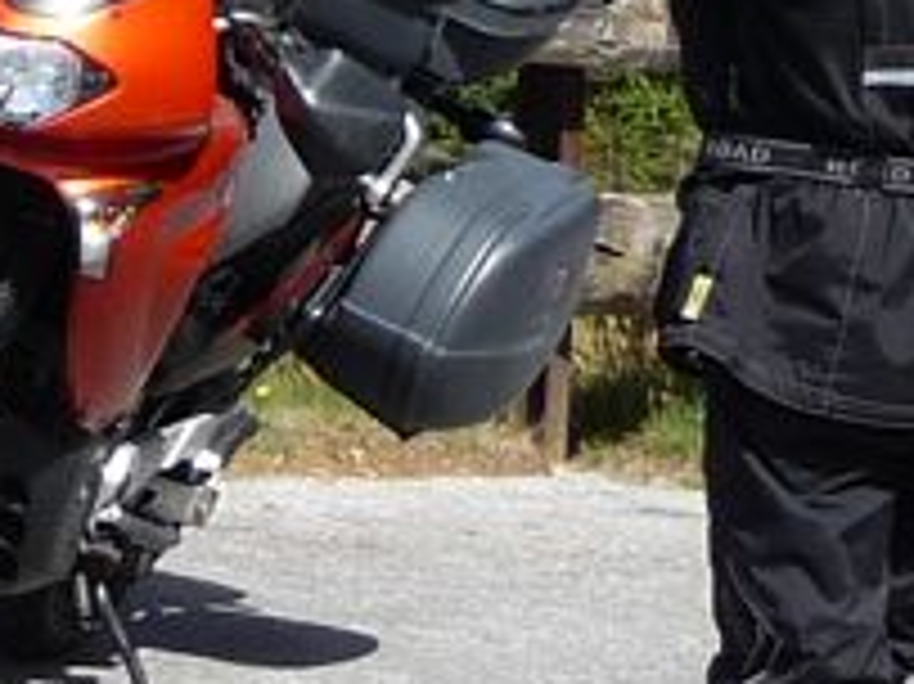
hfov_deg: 6.3
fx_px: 7943
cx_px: -1117
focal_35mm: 301
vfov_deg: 4.9
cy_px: 922
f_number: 4.1
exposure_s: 1/500
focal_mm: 7.6
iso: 100
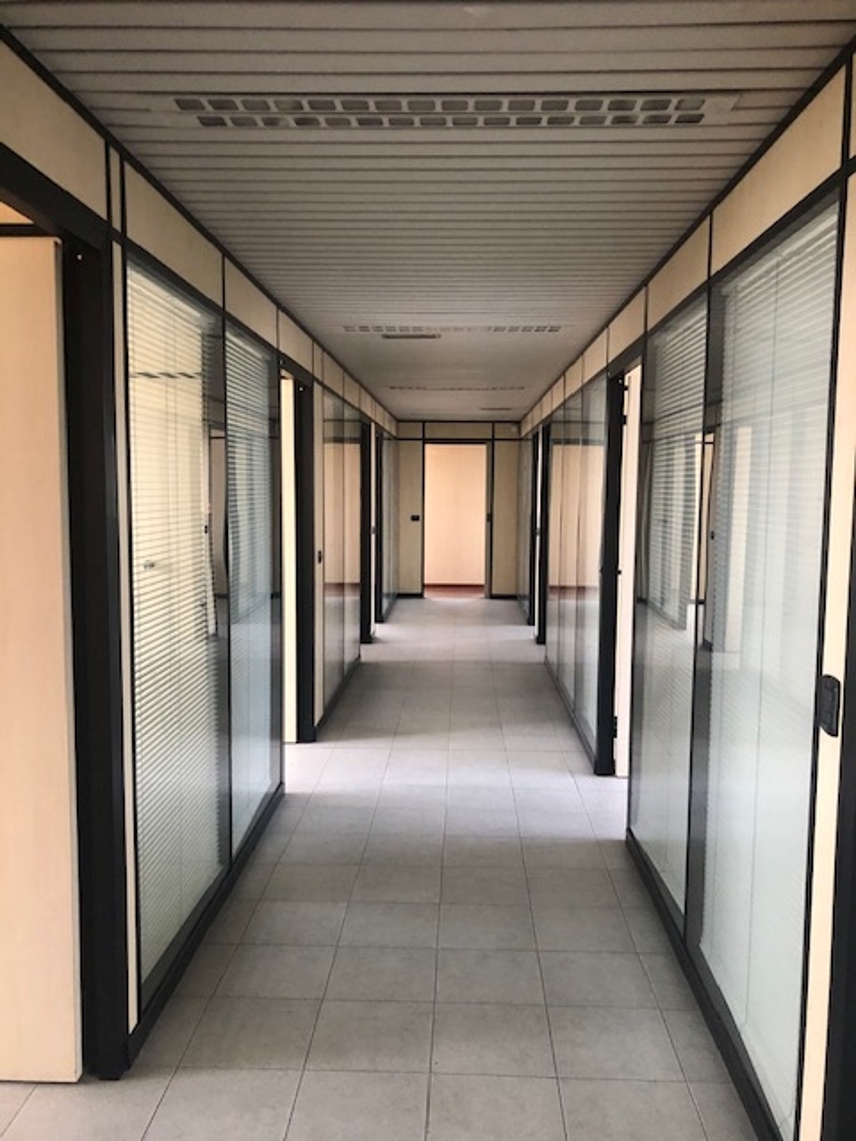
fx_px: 923
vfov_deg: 63.4
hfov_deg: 49.7
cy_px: 570
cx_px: 428
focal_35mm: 28
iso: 80
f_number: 1.8
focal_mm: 3.99
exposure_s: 1/15
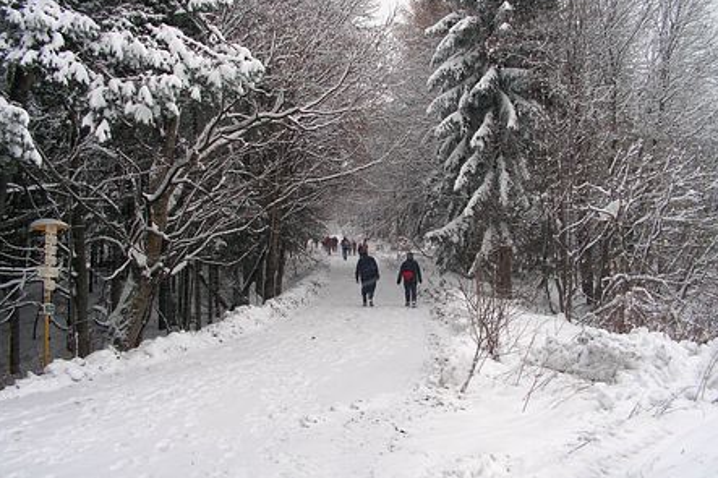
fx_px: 758
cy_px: 207
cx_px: 358
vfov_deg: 35.0
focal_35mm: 38
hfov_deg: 50.7
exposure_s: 1/80
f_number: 3.2
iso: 50
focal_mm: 6
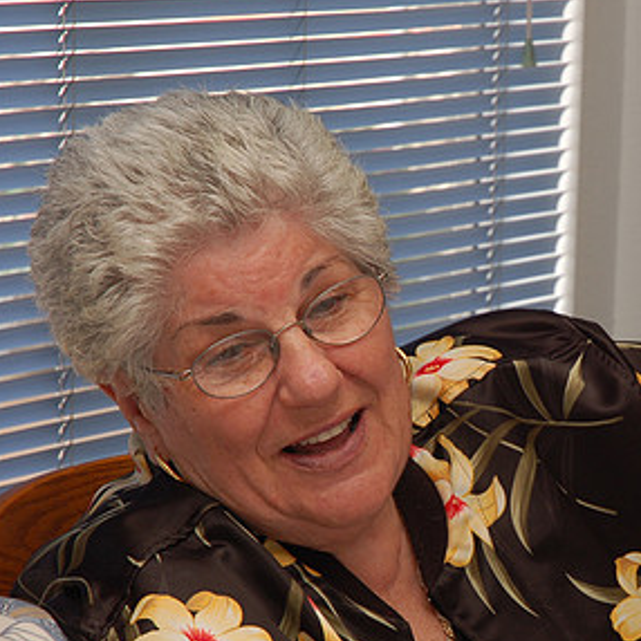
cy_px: 403
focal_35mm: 168
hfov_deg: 10.4
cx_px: 574
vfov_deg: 10.4
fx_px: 3517
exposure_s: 1/60
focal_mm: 65
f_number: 8
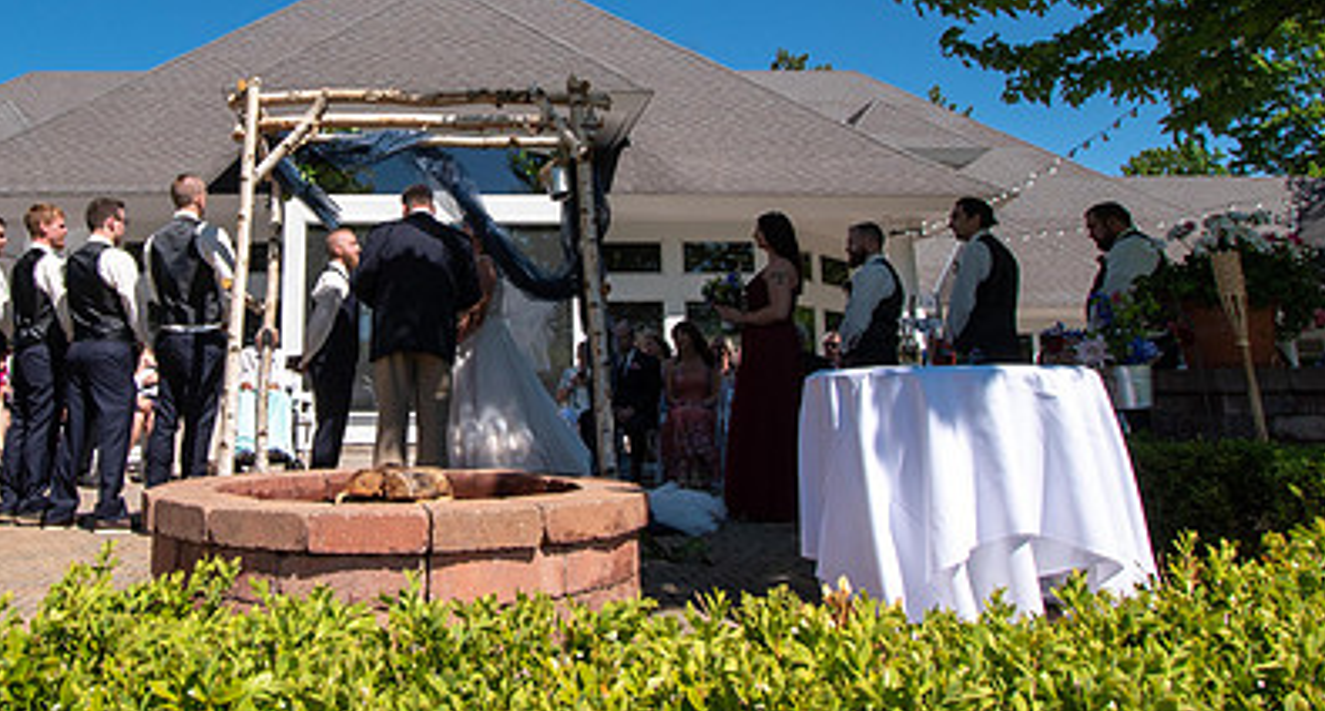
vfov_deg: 39.6
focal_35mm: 28
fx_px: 973
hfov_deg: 66.6
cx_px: 437
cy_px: 233
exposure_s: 1/400
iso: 200
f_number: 10
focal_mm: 10
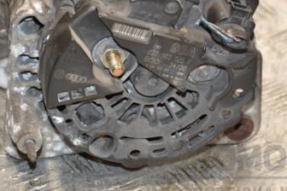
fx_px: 1601
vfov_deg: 6.8
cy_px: 44
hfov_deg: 10.2
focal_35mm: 201
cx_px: 132
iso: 800
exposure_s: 1/100
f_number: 5.3
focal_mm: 75
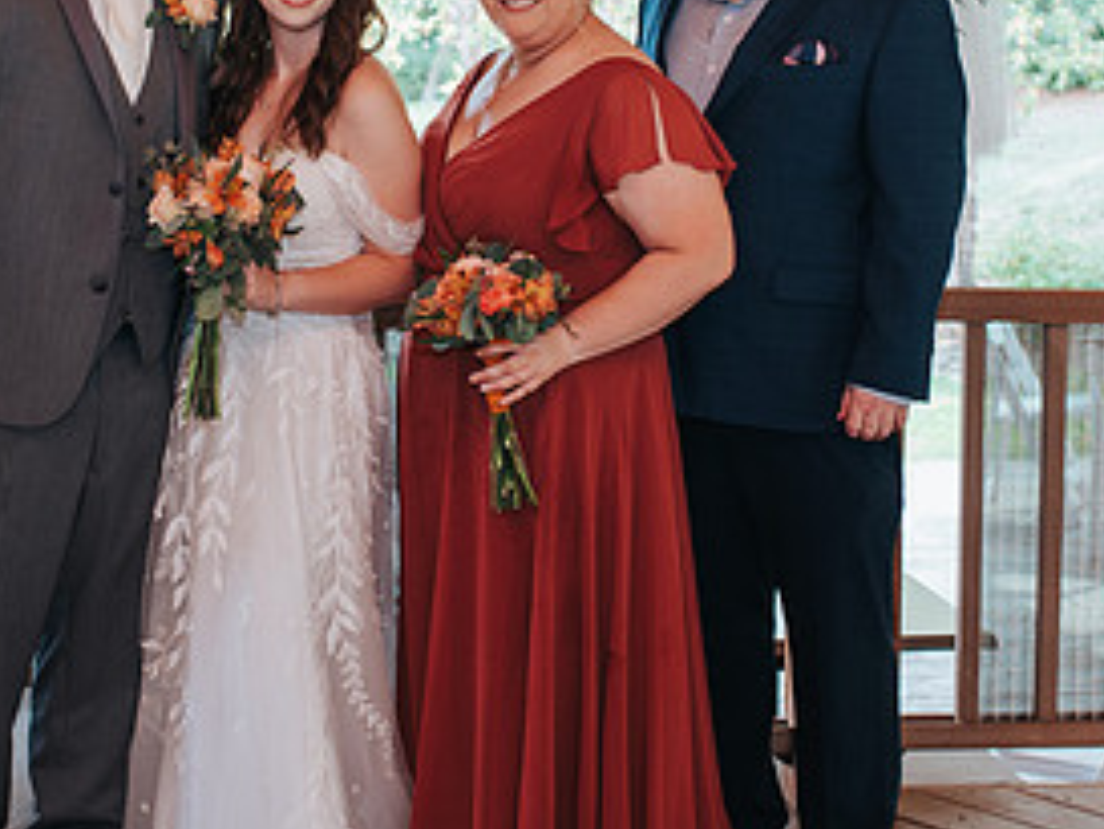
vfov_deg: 17.9
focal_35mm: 82
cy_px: 220
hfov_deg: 23.8
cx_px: 430
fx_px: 2616
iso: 320
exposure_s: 1/200
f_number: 3.2
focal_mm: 35
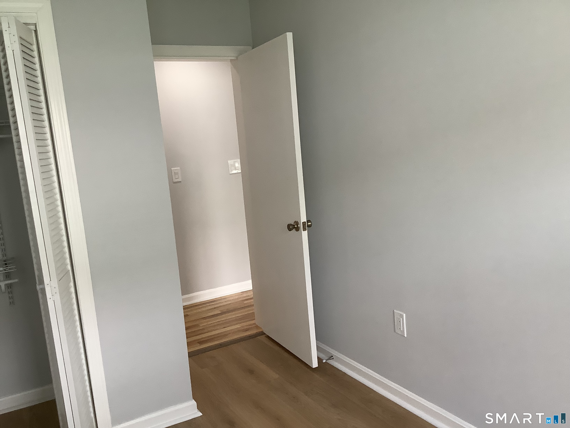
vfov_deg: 45.4
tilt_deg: -8.7
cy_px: 214
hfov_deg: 58.4
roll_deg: +3.9
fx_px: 510
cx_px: 285
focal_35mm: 31
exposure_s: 1/60
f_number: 2.4
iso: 80
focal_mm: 3.3
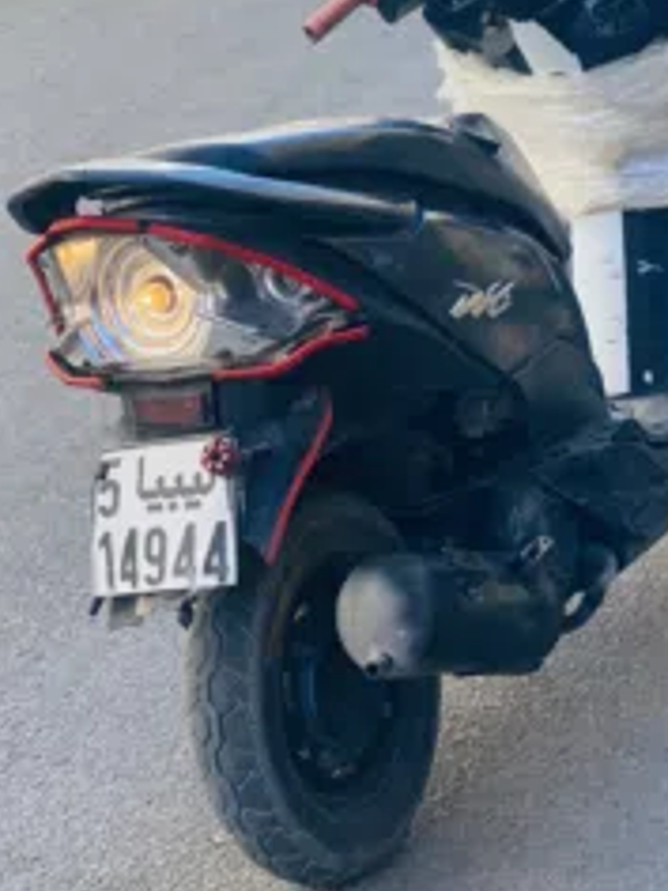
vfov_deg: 22.1
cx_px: 355
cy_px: 234
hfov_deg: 16.8
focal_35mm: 88
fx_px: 2264
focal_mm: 6
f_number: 2
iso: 20
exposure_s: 1/505
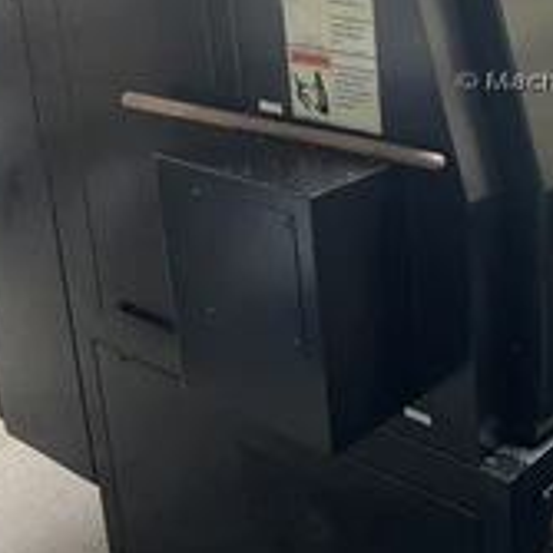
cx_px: 560
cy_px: 116
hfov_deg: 29.9
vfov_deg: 31.4
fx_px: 958
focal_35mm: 53
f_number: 1.6
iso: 500
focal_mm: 5.1
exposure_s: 1/30
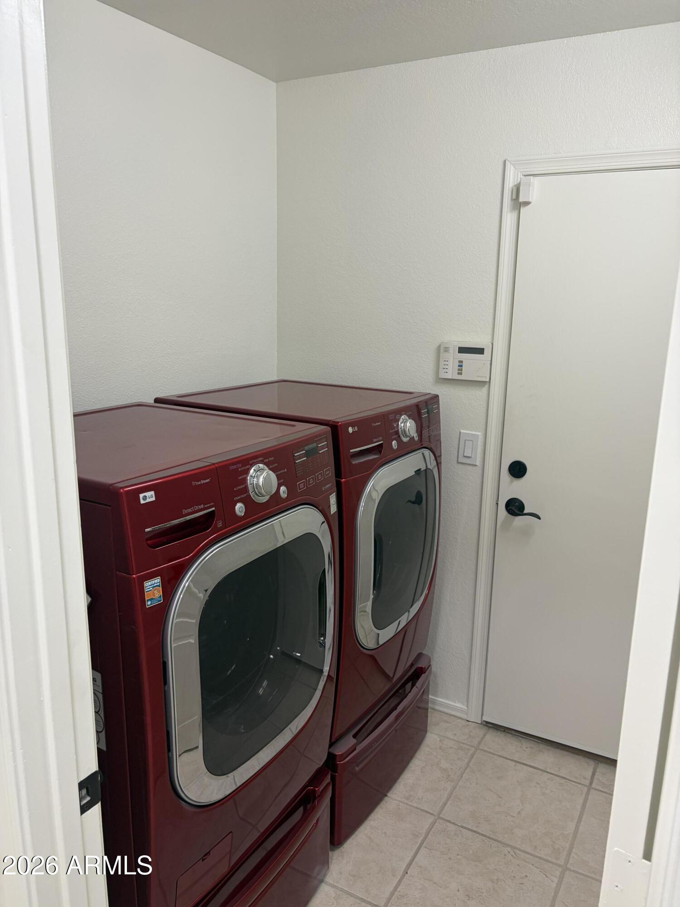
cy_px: 454
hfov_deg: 53.1
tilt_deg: -13.9
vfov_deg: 67.3
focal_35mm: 26
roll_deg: -1.8
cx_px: 340
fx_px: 681
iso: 80
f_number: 1.6
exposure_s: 1/60
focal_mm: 5.96
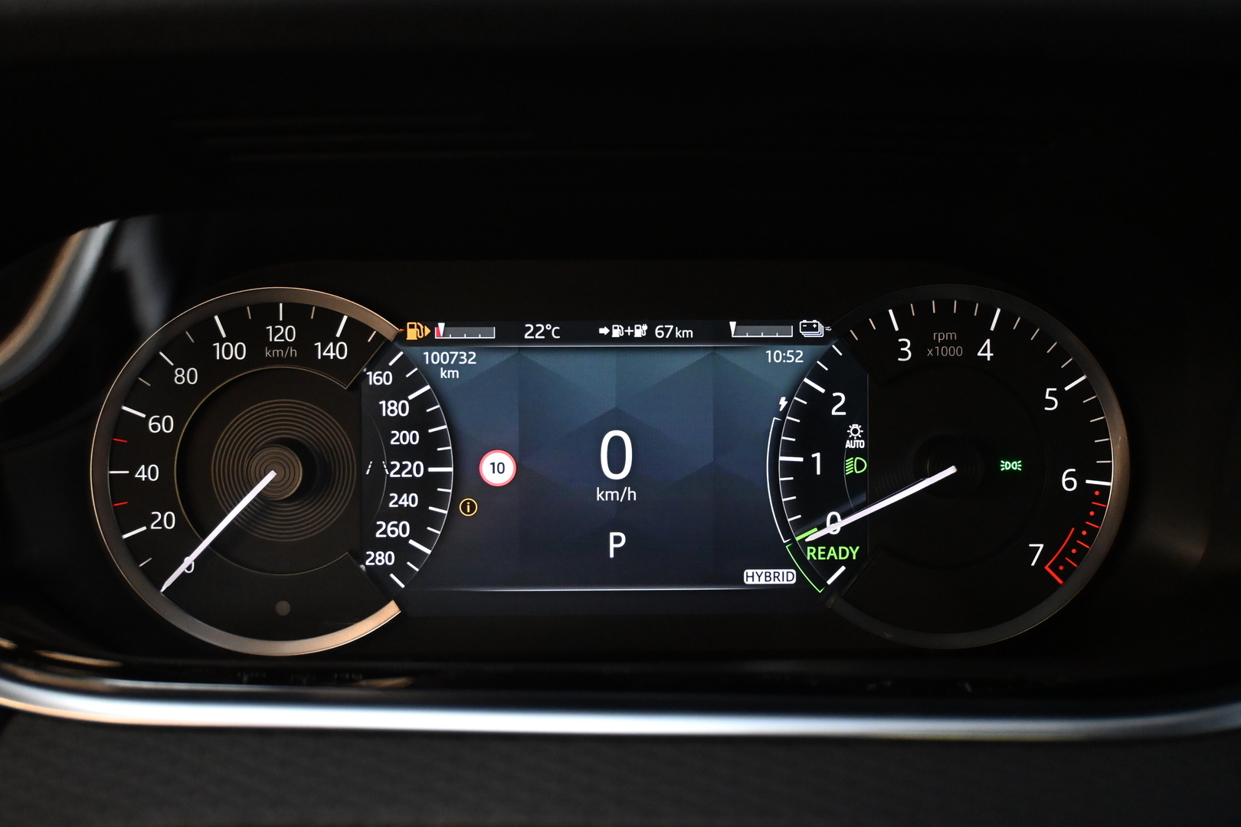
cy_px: 414
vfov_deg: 38.4
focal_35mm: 34
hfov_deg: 55.1
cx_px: 620
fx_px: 1189
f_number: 4.2
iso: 3200
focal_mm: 23
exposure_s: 1/125
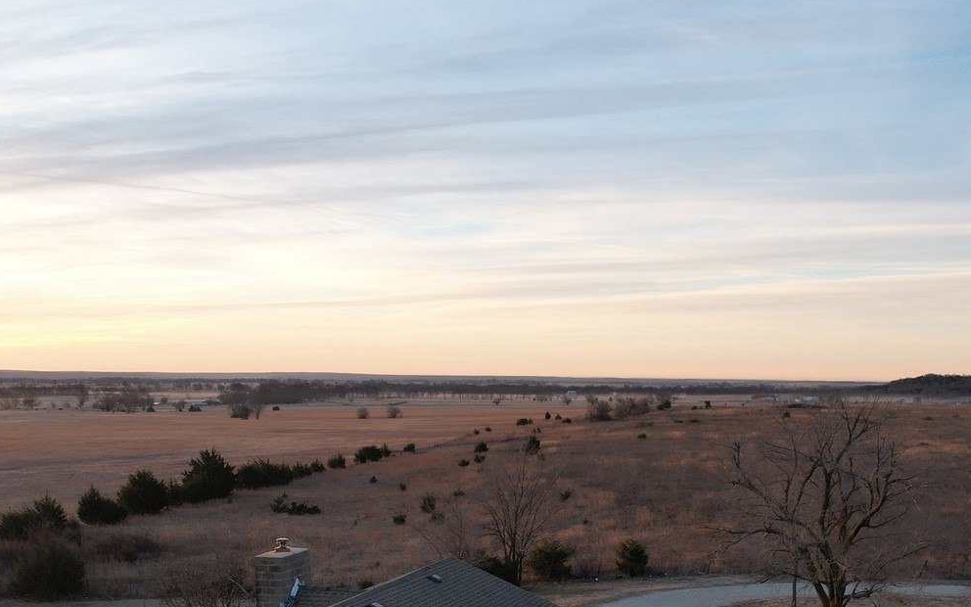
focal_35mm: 46
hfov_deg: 43.4
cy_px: 612
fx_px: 1217
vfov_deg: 26.4
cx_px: 546
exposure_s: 1/200
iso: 100
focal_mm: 8.38
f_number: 2.8
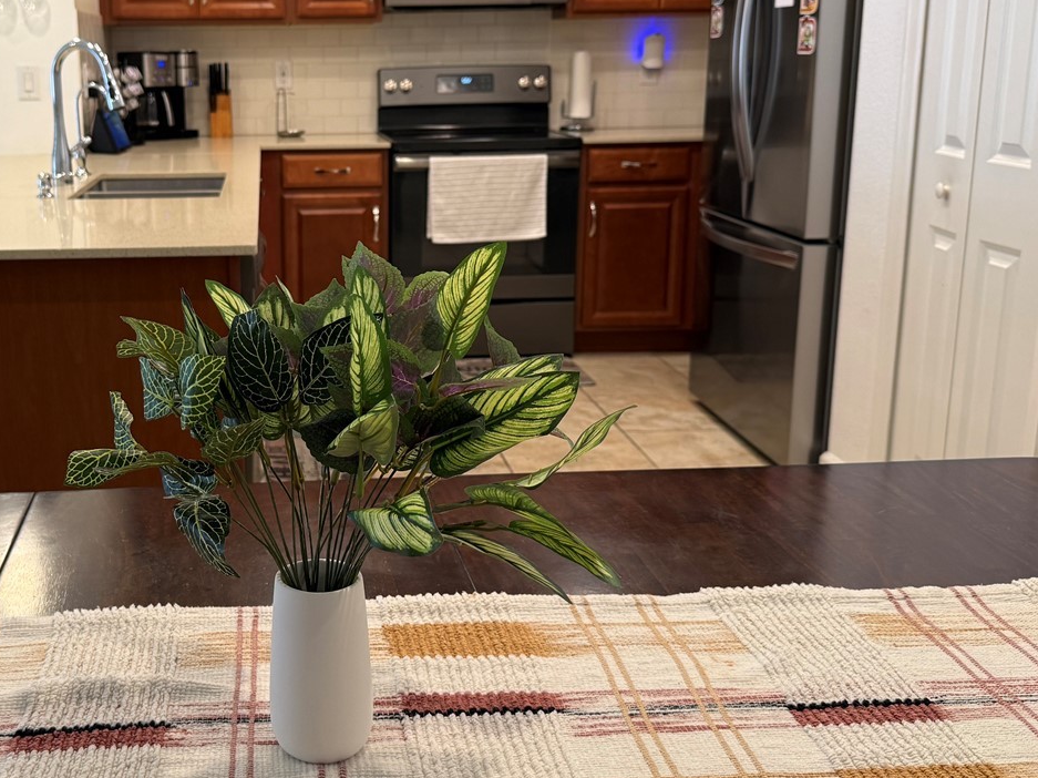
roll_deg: +0.7
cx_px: 294
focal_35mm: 41
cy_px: 317
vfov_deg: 35.0
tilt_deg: -9.7
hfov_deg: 44.6
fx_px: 1229
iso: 125
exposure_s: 1/60
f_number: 1.78
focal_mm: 6.76
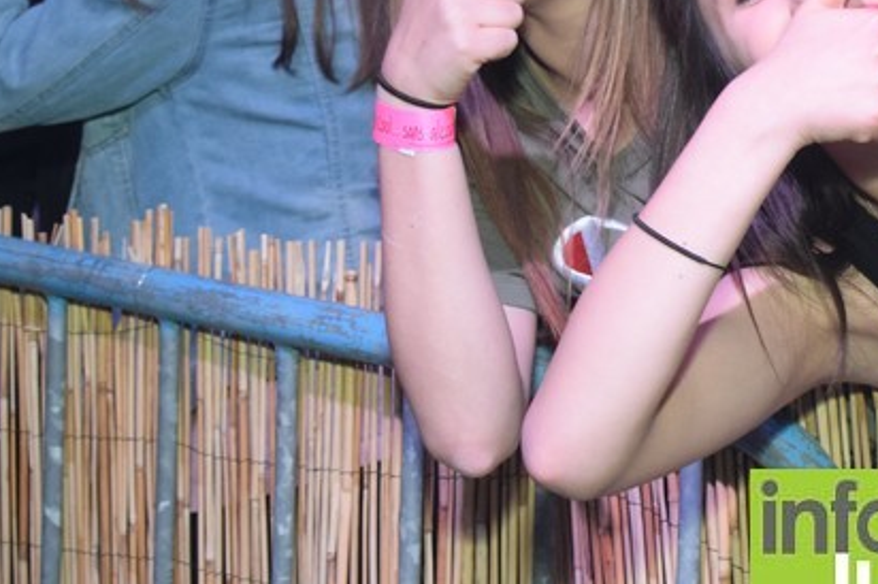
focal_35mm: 140
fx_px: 3412
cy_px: -77
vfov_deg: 9.7
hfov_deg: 14.5
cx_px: 858
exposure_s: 1/60
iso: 1600
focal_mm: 38
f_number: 4.5
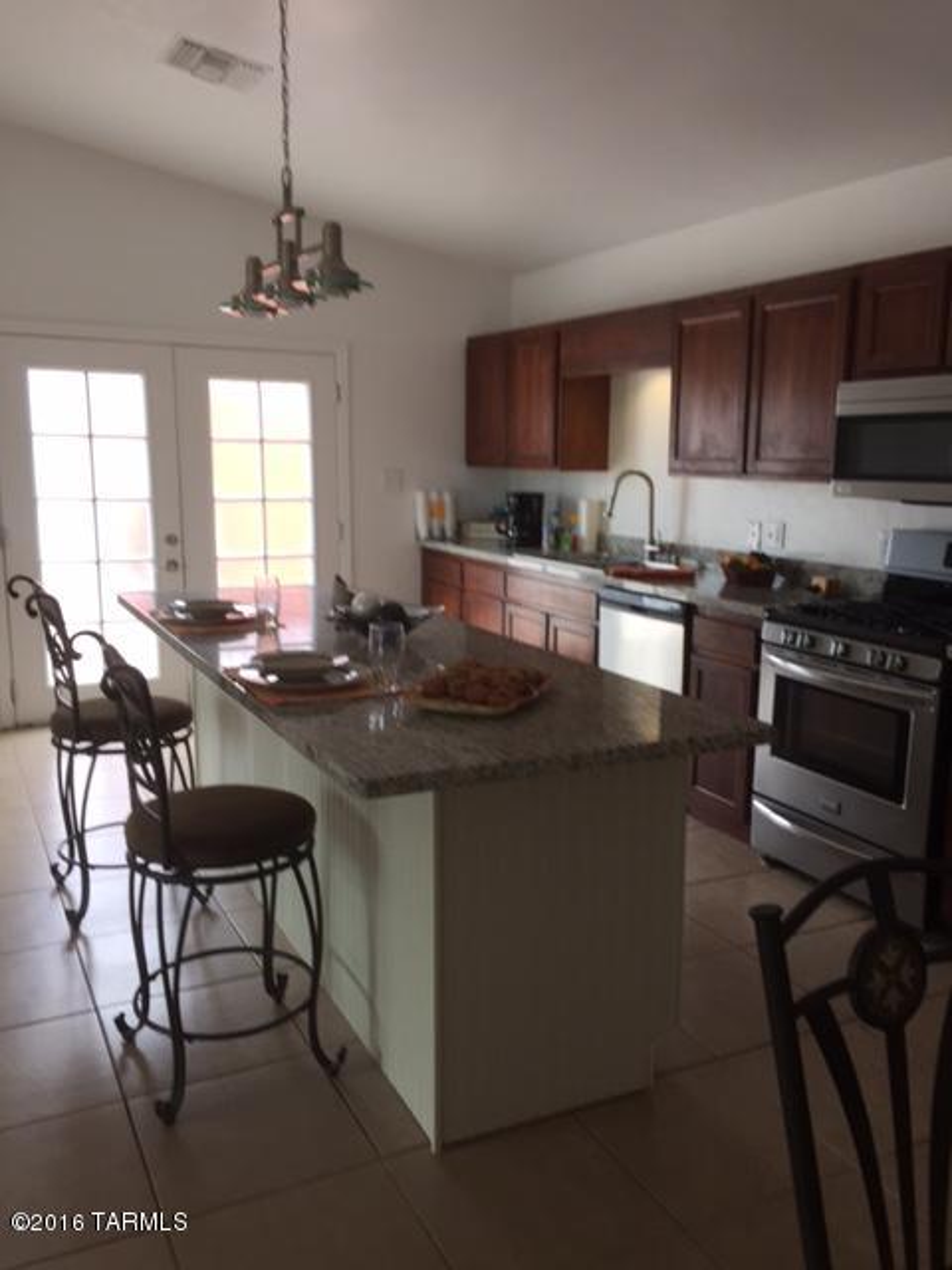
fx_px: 1063
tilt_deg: -9.7
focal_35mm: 29
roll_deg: -0.6
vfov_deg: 61.7
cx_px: 476
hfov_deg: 48.2
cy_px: 635
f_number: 2.2
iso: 40
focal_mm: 4.15
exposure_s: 1/60
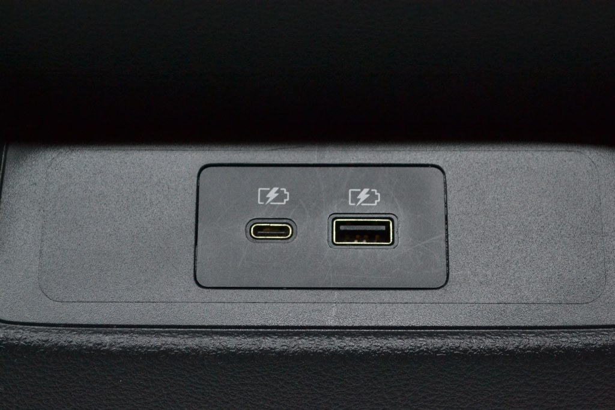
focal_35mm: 82
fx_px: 1409
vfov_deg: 16.6
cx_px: 308
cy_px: 205
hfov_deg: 24.6
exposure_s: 1/250
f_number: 5.6
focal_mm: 55
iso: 1600
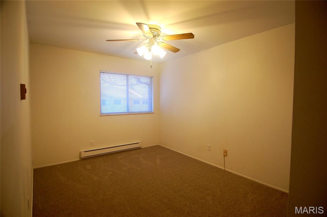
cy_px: 108
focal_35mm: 18
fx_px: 163
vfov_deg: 67.2
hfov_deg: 90.1
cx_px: 164
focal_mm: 12
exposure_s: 1/13
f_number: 4
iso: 800
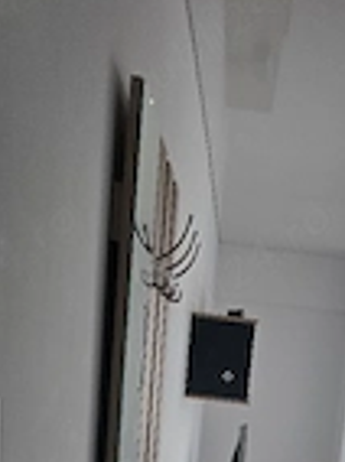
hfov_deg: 22.1
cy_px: 576
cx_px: 290
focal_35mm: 65
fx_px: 866
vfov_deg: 26.1
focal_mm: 6.3
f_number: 1.7
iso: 200
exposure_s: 1/101
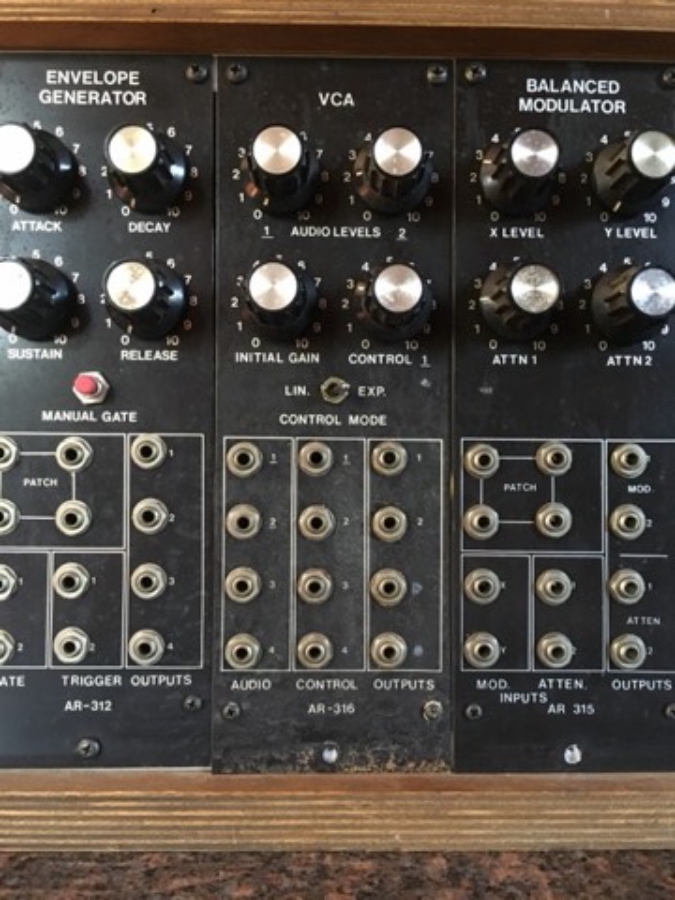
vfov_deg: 61.7
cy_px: 450
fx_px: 754
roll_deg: -0.1
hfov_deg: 48.2
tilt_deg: -0.4
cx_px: 338
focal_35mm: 29
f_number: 2.2
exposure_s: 1/15
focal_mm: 4.15
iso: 200
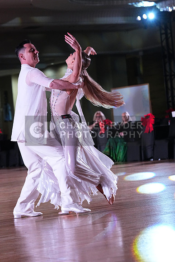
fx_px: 984
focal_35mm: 135
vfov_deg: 15.2
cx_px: 88
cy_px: 131
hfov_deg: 10.2
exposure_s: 1/400
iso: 8000
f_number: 5.6
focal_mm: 135
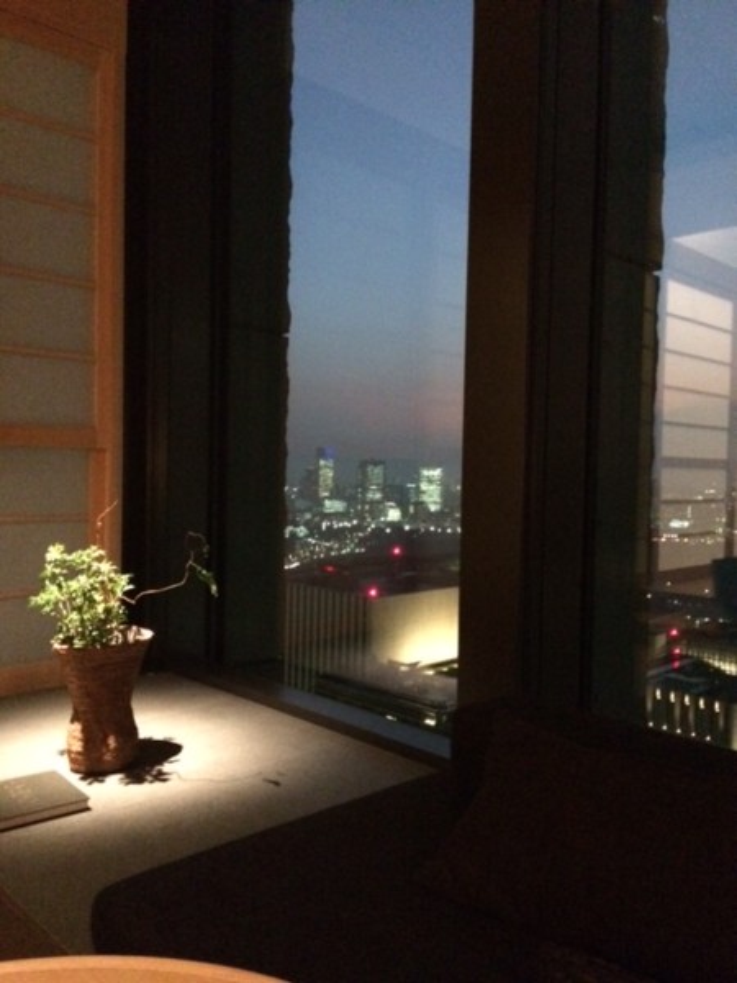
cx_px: 368
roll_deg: -0.3
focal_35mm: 29
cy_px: 492
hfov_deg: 48.2
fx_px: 823
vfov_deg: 61.7
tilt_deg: -4.5
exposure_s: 1/15
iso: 1000
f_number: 2.2
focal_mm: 4.15
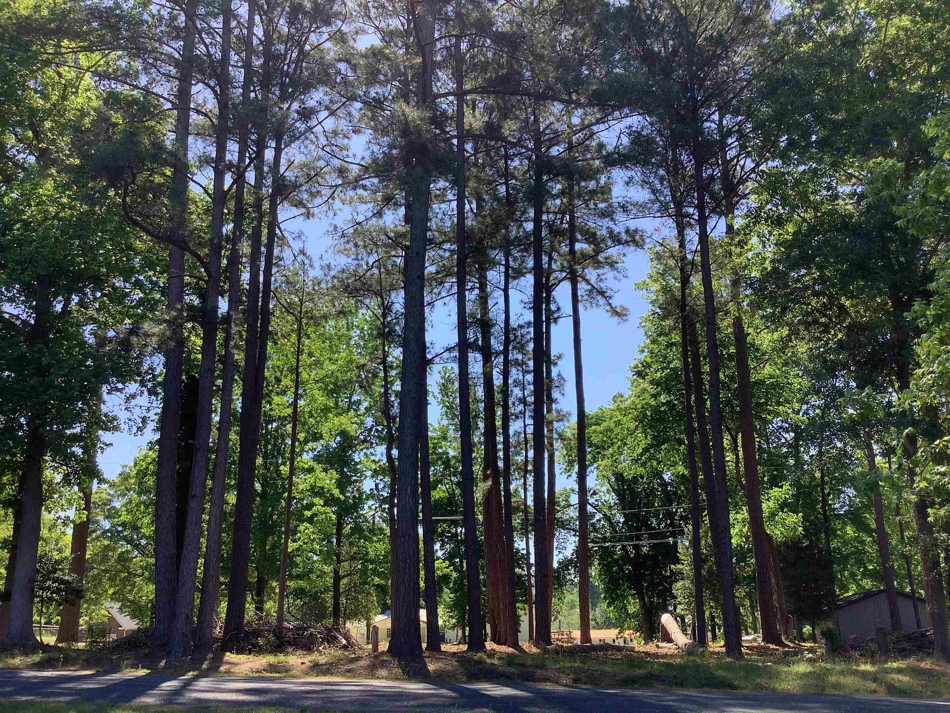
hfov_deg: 58.4
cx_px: 475
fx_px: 851
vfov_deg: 45.4
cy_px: 356
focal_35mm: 31
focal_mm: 3.3
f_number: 2.4
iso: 25
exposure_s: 1/403
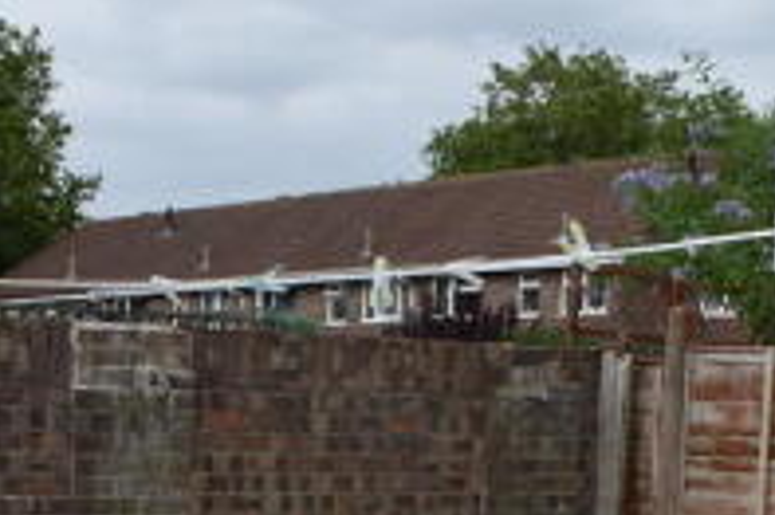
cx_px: 273
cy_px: 788
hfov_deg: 22.6
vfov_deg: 14.1
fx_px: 1936
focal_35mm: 90
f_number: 7.1
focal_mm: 18
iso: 100
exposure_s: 1/200
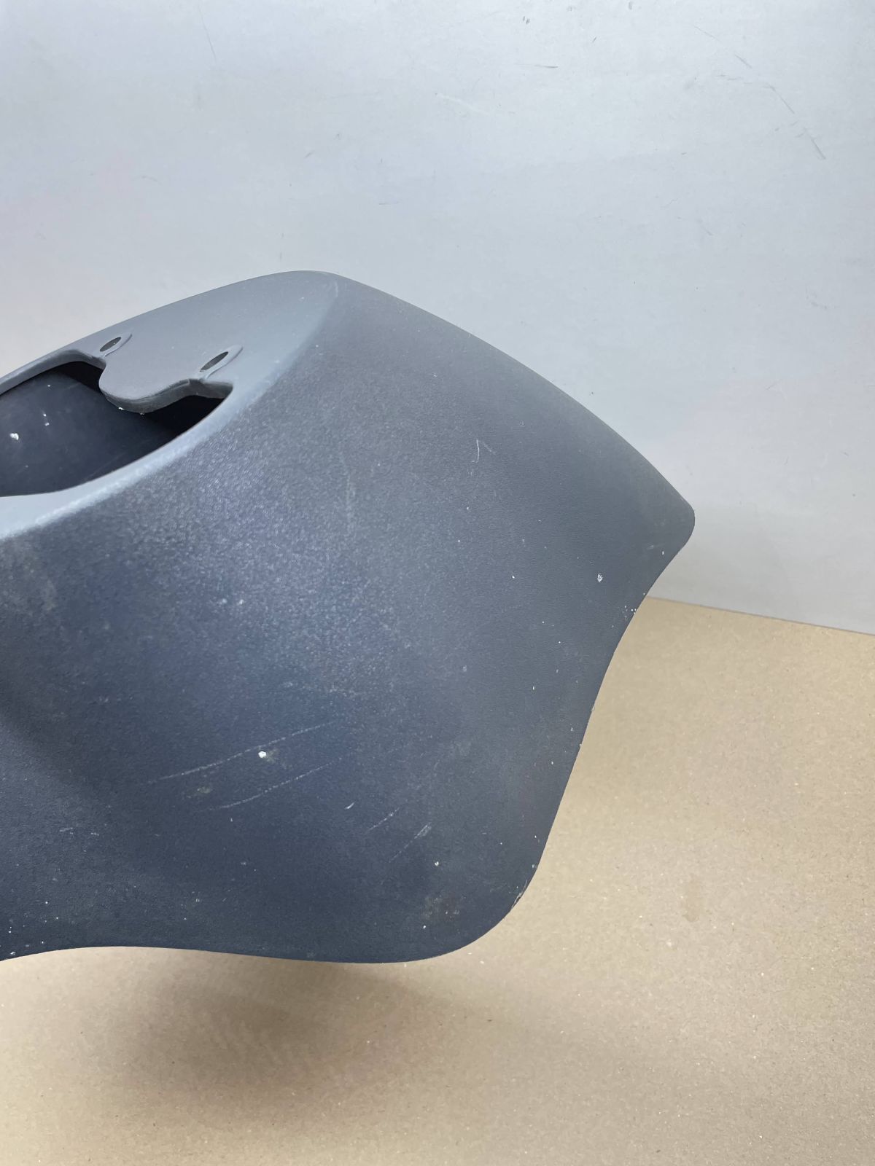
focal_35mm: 26
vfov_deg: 67.3
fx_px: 876
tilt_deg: -53.2
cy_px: 583
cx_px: 438
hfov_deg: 53.1
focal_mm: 4.2
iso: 80
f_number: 1.6
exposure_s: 1/100
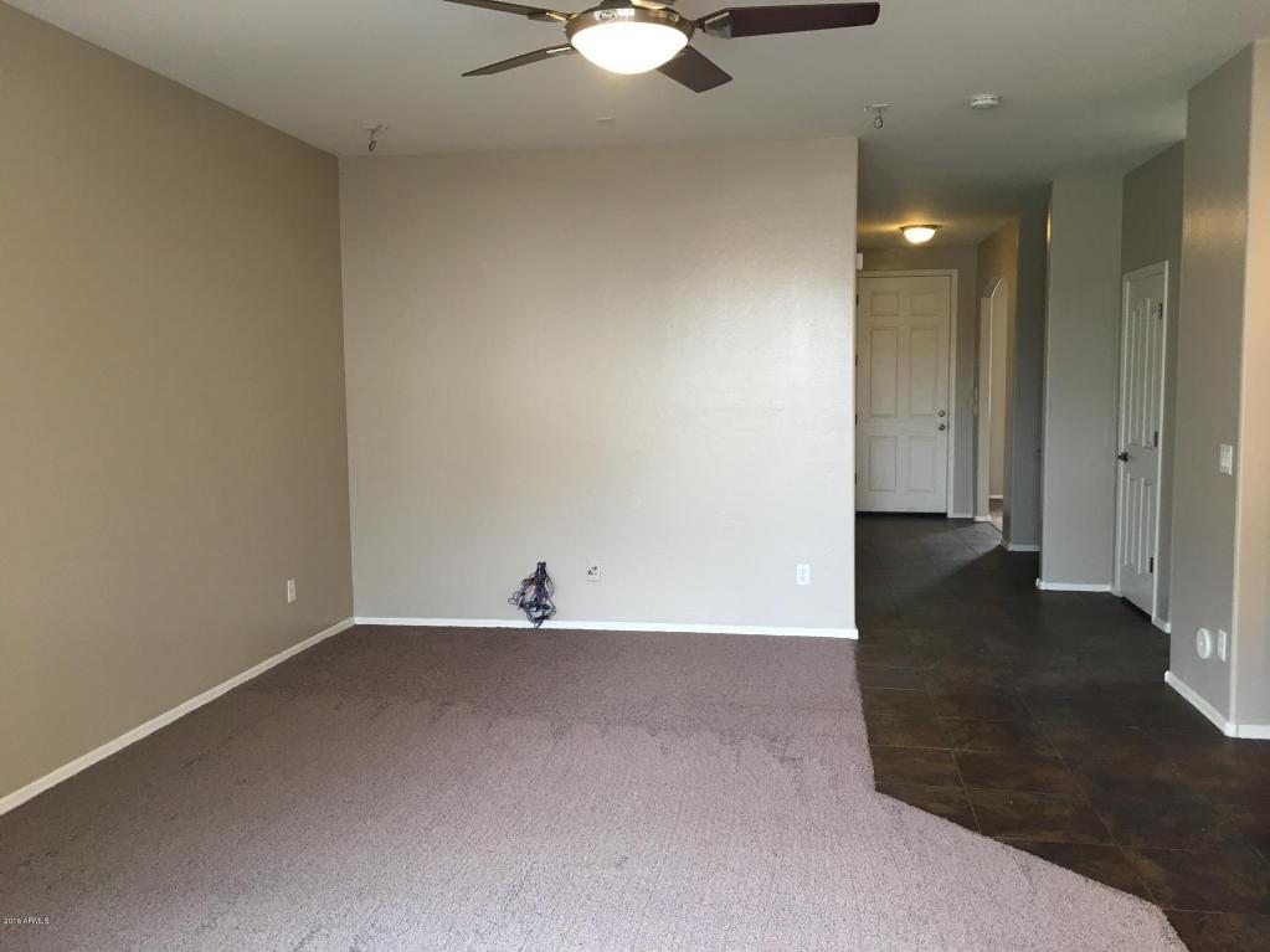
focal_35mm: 29
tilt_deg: -3.6
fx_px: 1064
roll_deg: +0.4
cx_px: 635
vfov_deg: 48.2
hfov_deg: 61.7
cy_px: 476
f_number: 2.2
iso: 64
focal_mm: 4.15
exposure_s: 1/30
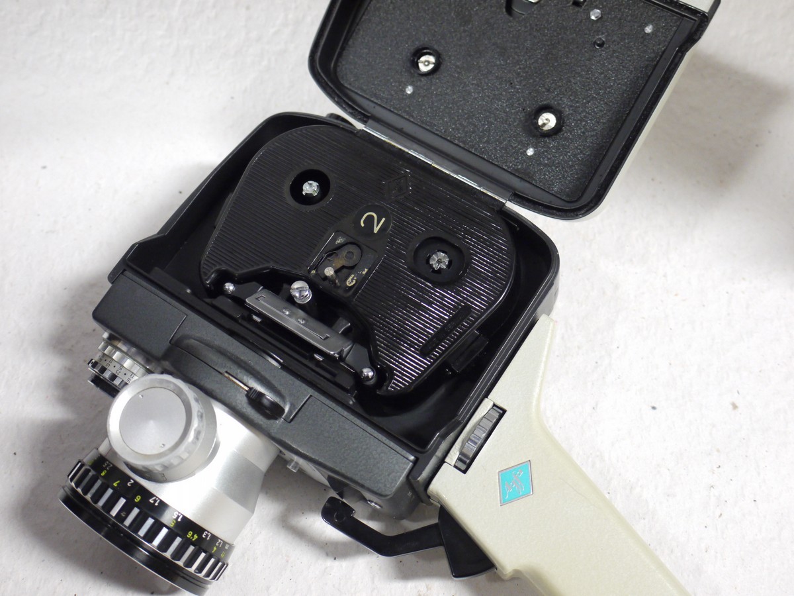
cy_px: 298
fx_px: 963
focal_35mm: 42
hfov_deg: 44.8
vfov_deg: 34.3
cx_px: 397
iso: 800
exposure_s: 1/15
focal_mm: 21
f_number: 4.5
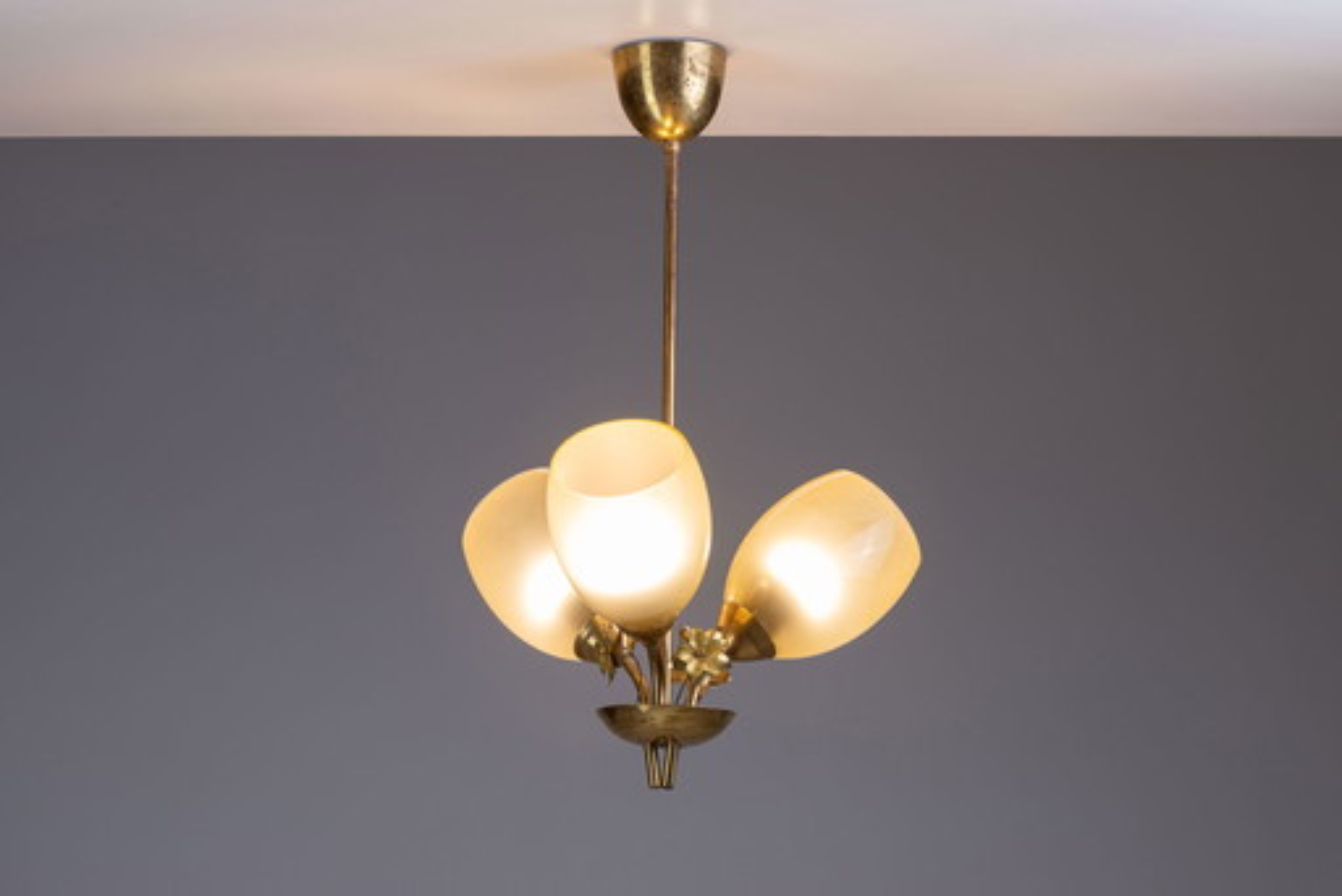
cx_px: 671
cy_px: 448
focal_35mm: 120
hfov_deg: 17.1
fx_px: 4476
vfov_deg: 11.4
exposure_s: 1/8
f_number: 11
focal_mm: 120
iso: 100
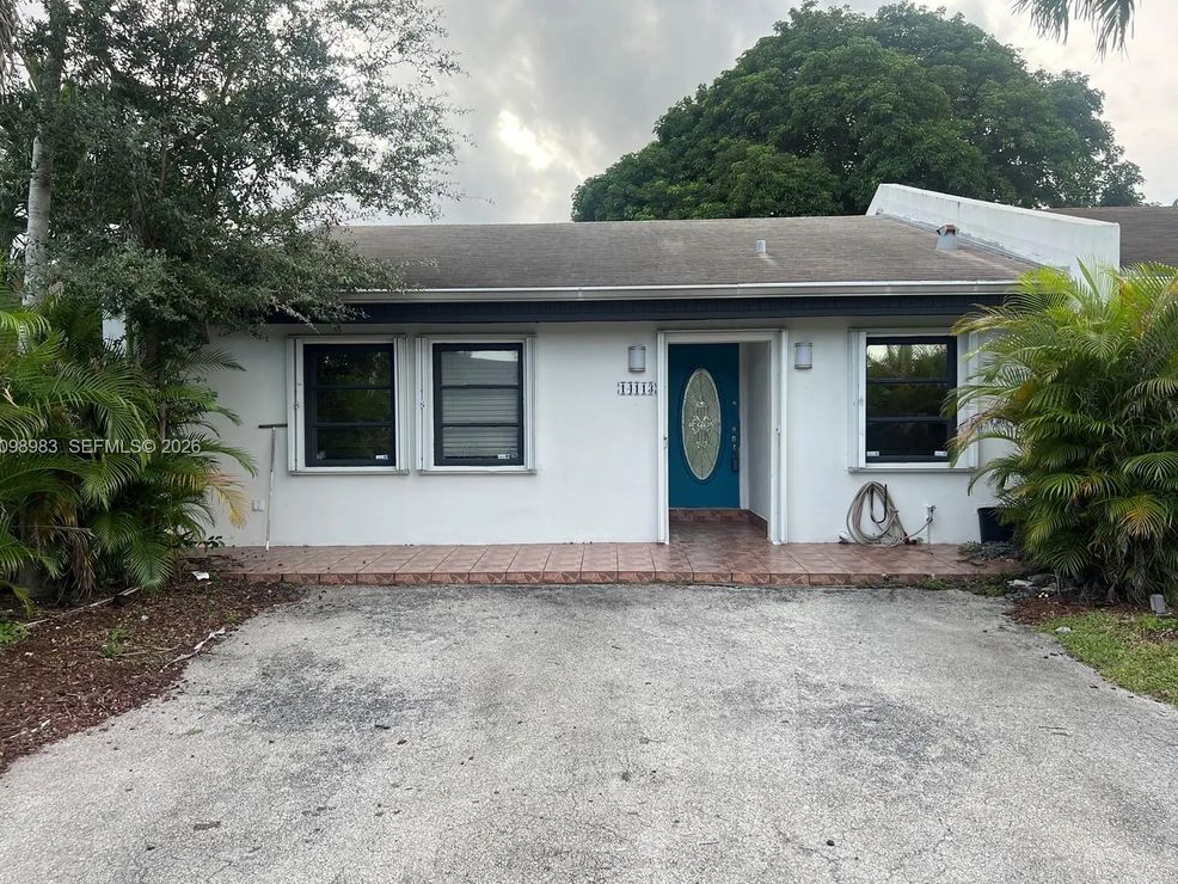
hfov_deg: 65.3
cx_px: 575
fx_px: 919
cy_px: 448
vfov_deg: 51.4
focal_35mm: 27
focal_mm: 5.7
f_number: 1.5
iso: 50
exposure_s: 1/597
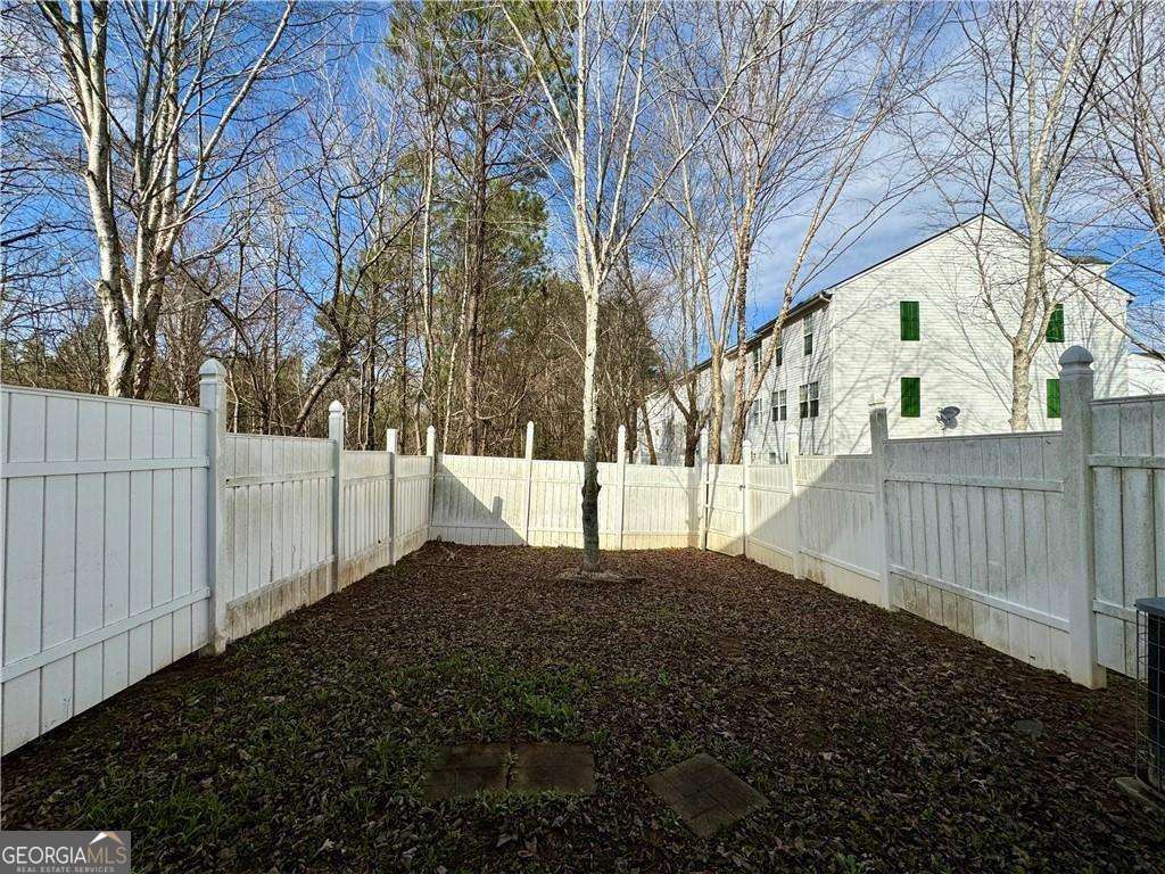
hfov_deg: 102.1
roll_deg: -0.3
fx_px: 471
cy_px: 437
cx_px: 582
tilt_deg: +1.9
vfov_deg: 85.7
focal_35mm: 14
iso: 50
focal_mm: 2.22
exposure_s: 1/2674
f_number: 2.2
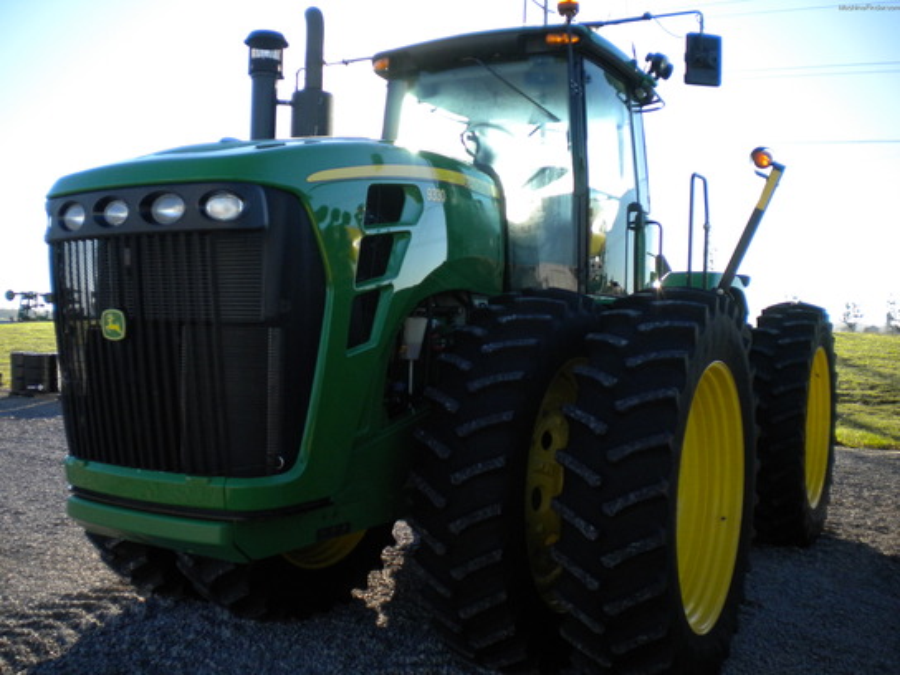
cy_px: 338
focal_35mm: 35
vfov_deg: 40.7
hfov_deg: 52.6
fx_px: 910
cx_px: 450
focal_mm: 6.3
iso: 202
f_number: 3.1
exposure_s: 1/1000
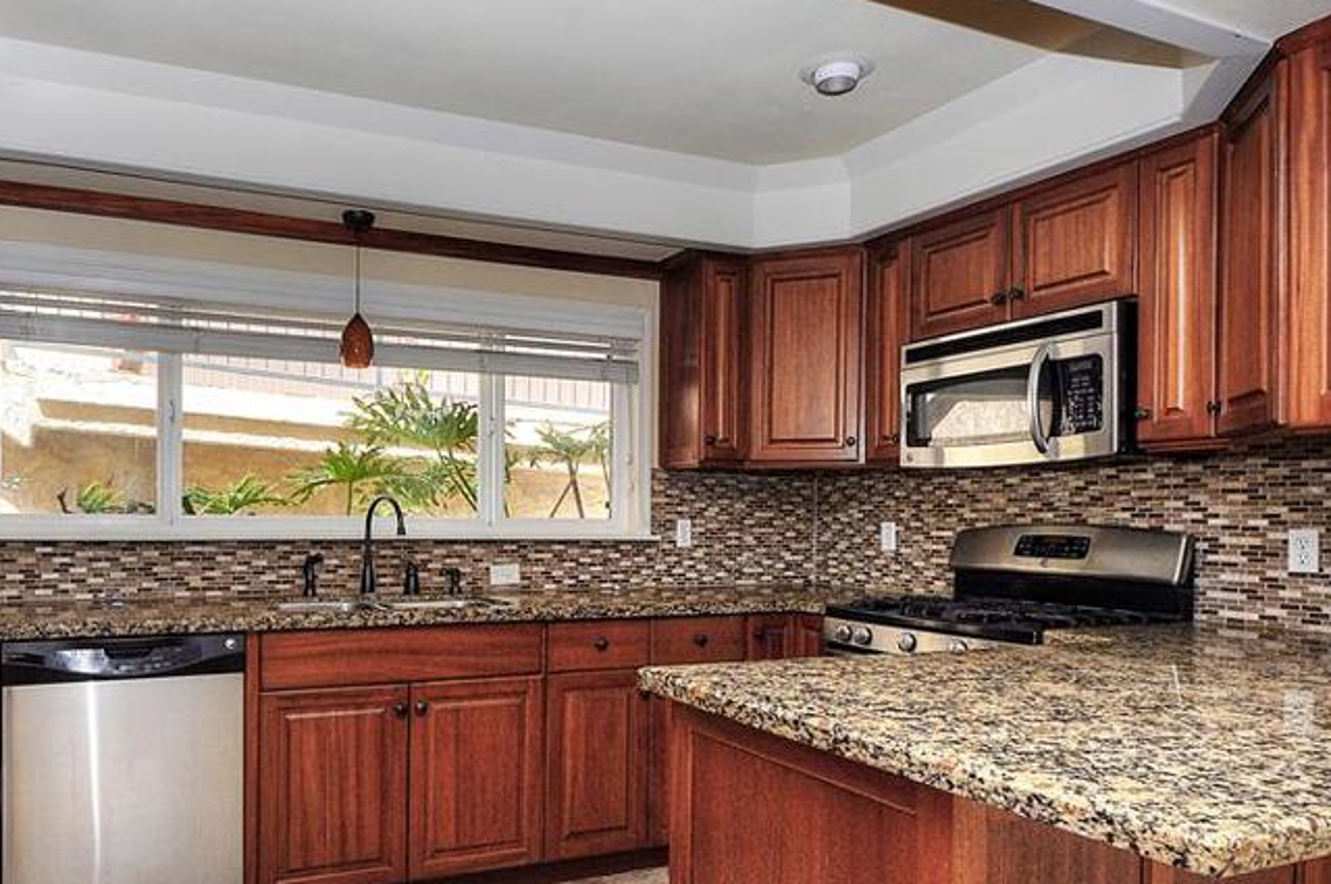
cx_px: 501
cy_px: 510
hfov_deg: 72.6
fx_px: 886
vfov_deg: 52.8
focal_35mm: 24
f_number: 11
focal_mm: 10
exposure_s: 1/60
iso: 200
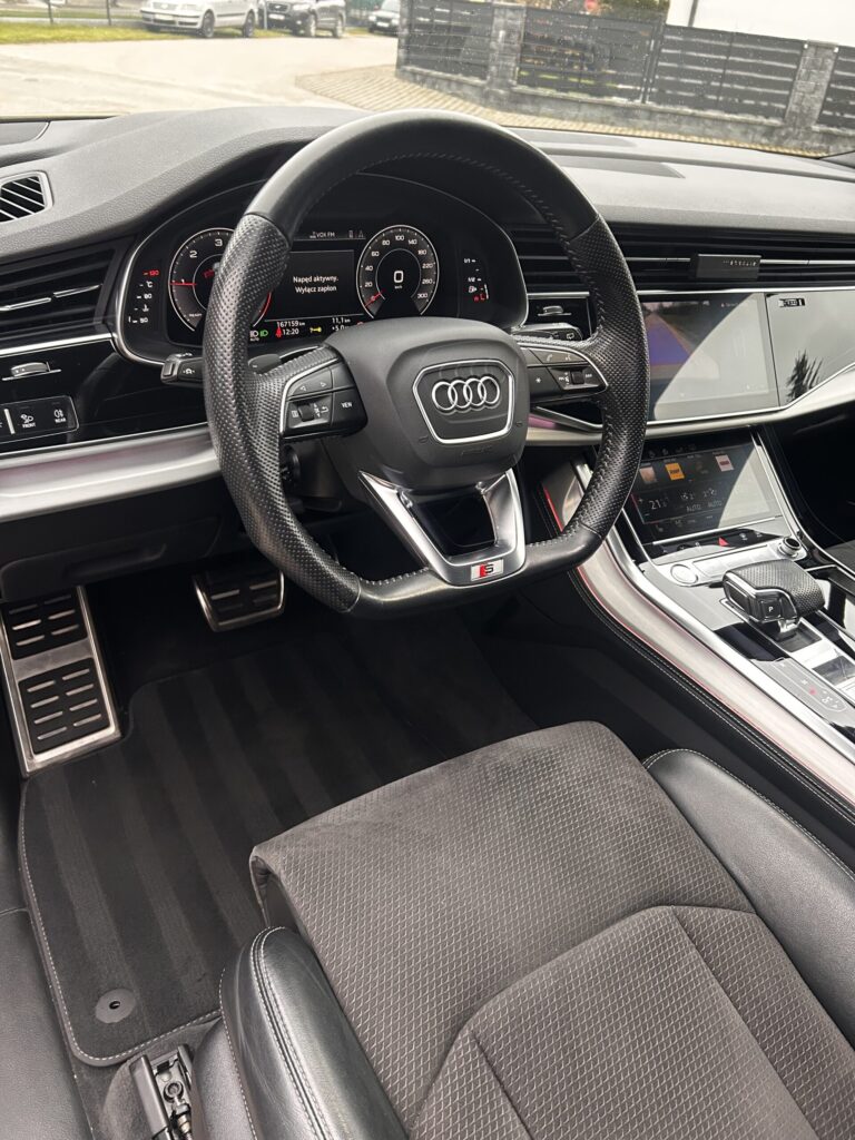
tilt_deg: -31.9
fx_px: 856
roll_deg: -7.7
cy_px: 570
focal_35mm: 26
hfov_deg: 53.1
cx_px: 428
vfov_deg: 67.3
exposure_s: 1/60
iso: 250
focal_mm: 5.7
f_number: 1.5
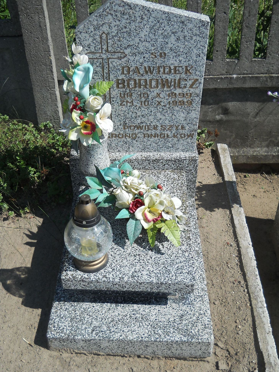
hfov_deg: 35.1
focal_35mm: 41
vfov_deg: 45.8
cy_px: 186
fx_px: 441
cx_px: 140
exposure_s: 1/400
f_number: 5.5
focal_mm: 6.72
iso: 80
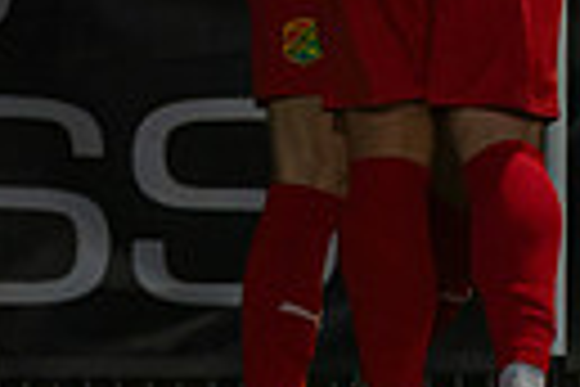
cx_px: 423
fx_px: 46300
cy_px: -43
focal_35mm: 2874
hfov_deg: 0.7
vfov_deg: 0.5
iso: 8000
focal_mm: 300
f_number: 3.5
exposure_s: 1/800
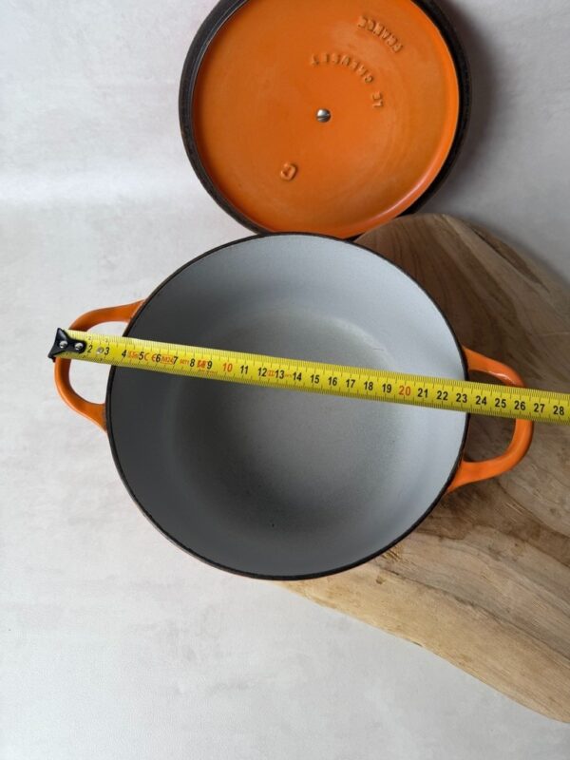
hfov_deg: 56.8
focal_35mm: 24
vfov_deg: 71.6
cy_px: 380
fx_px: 527
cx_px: 285
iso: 64
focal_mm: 6.76
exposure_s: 1/100
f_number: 1.78
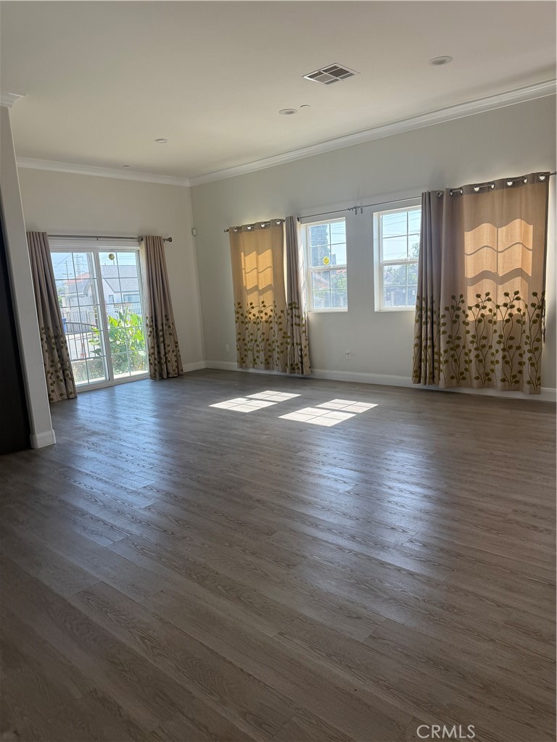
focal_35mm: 24
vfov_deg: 71.6
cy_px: 371
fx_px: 515
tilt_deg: -9.4
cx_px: 278
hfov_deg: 56.8
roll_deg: +3.3
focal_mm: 6.76
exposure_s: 1/385
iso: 100
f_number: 1.78
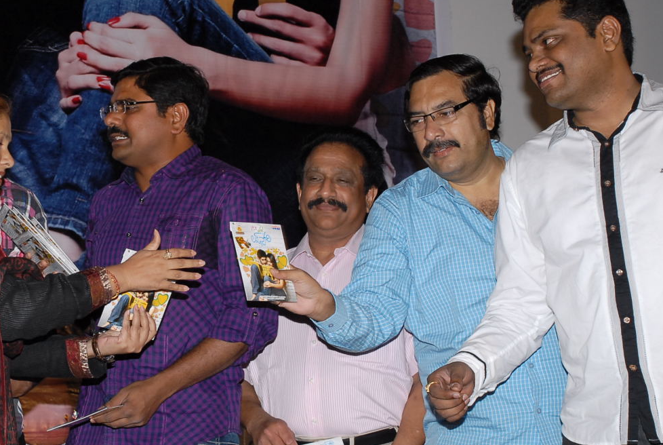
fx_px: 1993
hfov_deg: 18.8
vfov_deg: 12.7
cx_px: 182
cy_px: 211
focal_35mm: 108
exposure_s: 1/100
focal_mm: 44
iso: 400
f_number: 5.6
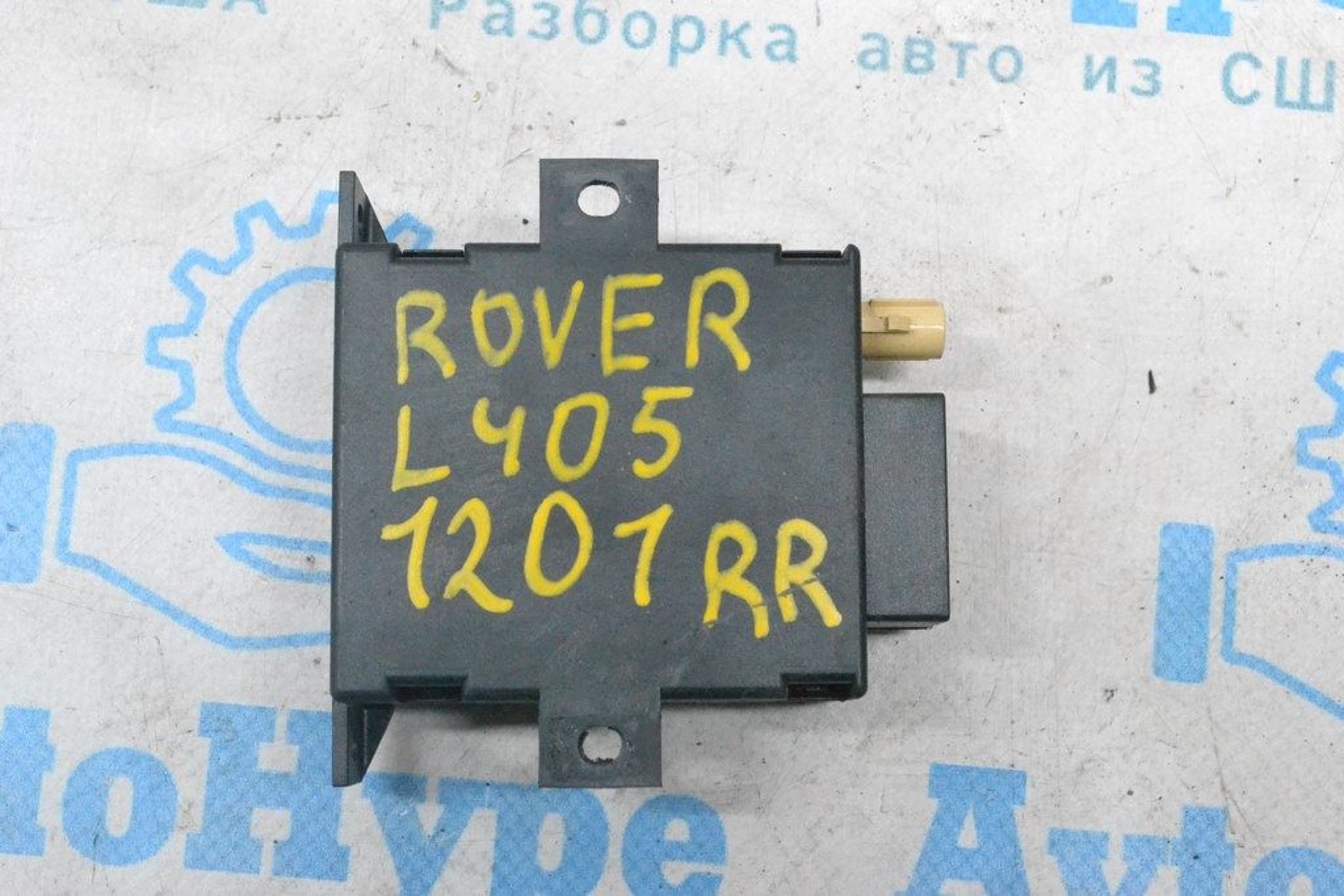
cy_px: 448
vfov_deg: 23.8
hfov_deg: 35.0
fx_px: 2128
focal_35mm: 57
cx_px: 672
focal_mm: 38
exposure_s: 1/160
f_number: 9
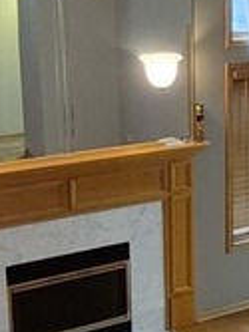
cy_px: 153
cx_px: 376
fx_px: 807
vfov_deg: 23.3
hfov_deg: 16.0
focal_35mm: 84
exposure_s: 1/60
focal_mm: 1.74
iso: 640
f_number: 2.2
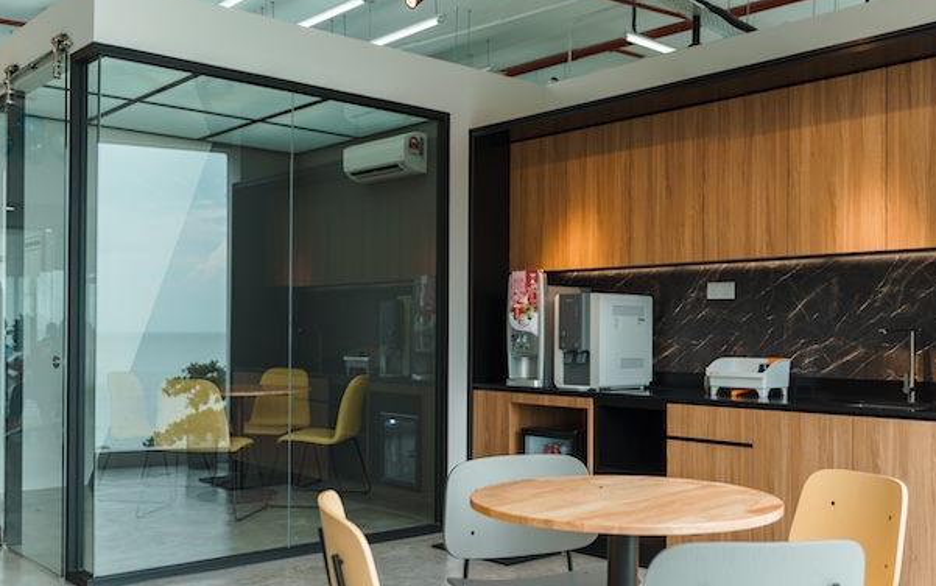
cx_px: 533
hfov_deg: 51.4
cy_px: 327
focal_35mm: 38
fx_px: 970
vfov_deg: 33.6
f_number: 2.8
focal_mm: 32
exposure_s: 1/320
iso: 100
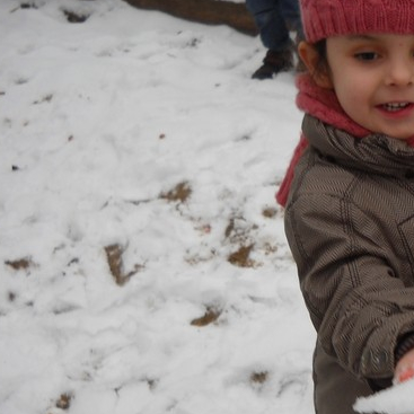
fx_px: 1069
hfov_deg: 21.1
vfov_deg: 21.6
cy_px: 332
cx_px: 417
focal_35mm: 79
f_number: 3.1
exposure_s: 1/60
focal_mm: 6.72
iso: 73
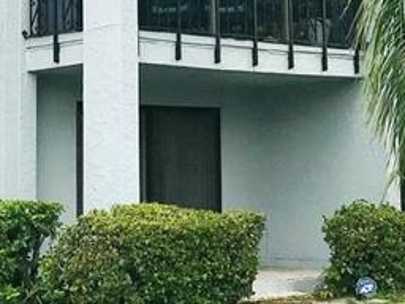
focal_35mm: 112
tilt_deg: +9.8
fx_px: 1310
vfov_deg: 13.1
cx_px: 225
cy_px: 21
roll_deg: +1.4
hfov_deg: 17.6
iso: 20
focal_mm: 3.99
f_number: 1.8
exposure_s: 1/529
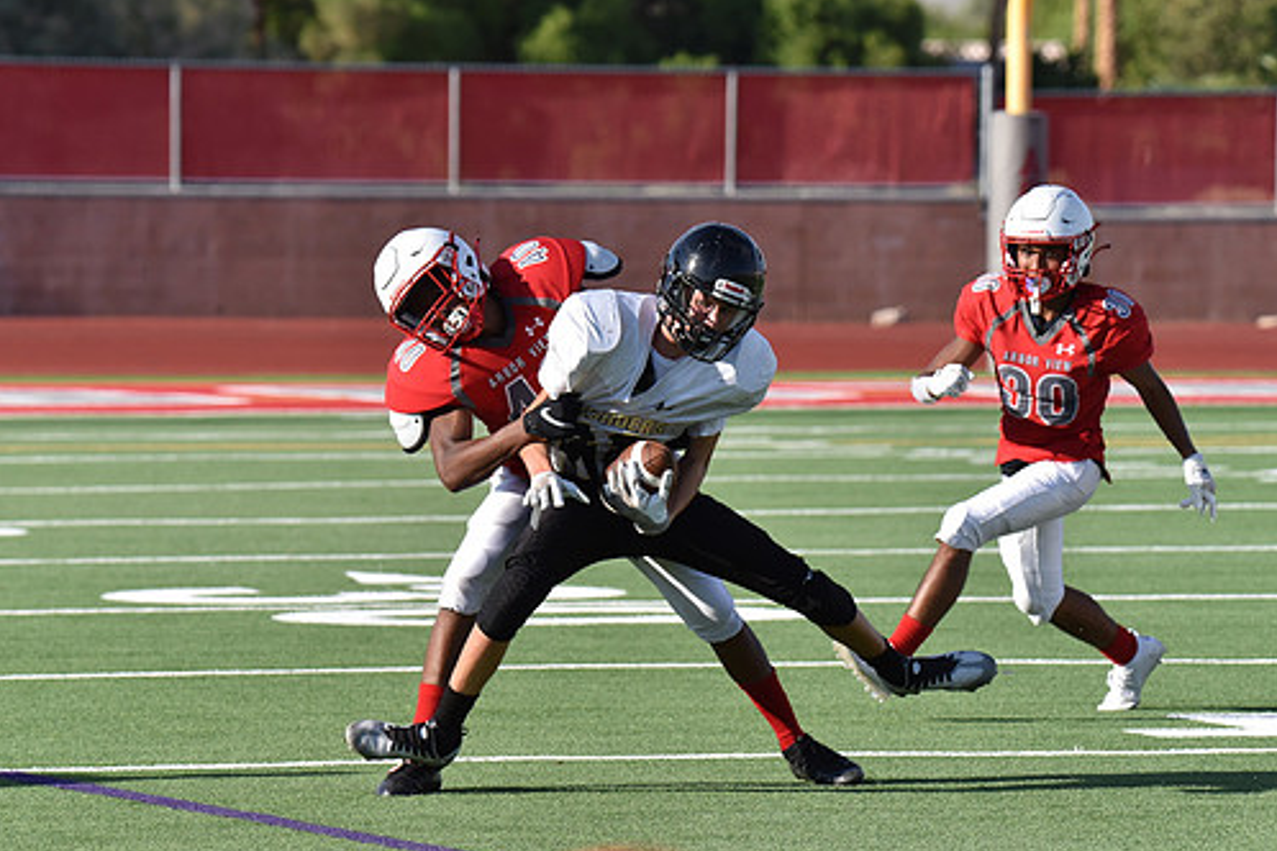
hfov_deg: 6.8
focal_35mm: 303
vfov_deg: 4.5
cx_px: 633
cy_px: 450
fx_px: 10747
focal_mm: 260
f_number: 8
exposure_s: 1/3200
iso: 1100
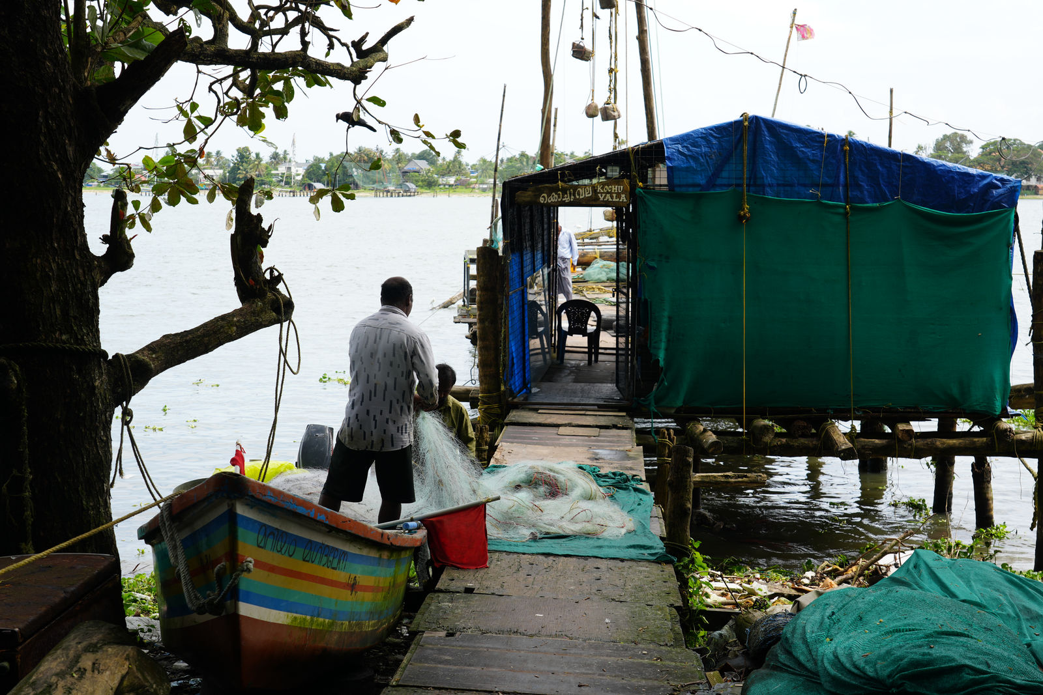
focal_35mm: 49
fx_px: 1420
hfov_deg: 40.3
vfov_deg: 27.5
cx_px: 522
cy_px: 348
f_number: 8
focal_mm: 49
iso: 100
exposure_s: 1/125
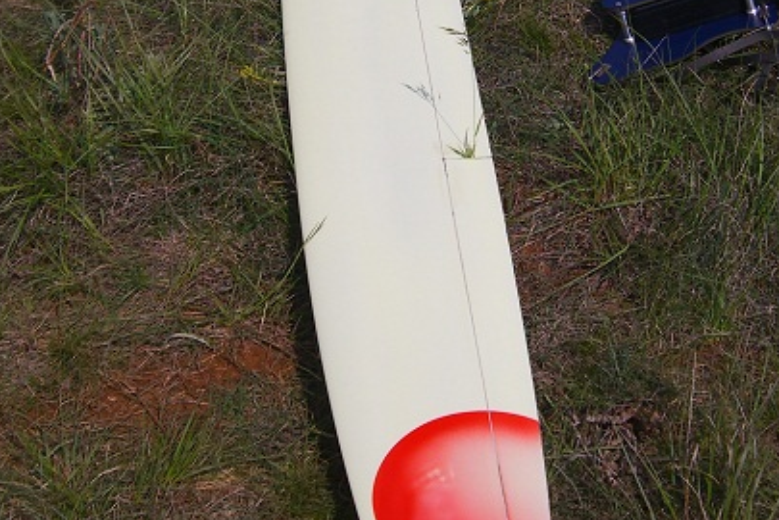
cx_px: 435
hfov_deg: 26.0
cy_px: 89
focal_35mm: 78
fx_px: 1688
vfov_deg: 17.3
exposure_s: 1/400
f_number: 8
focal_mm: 7.9
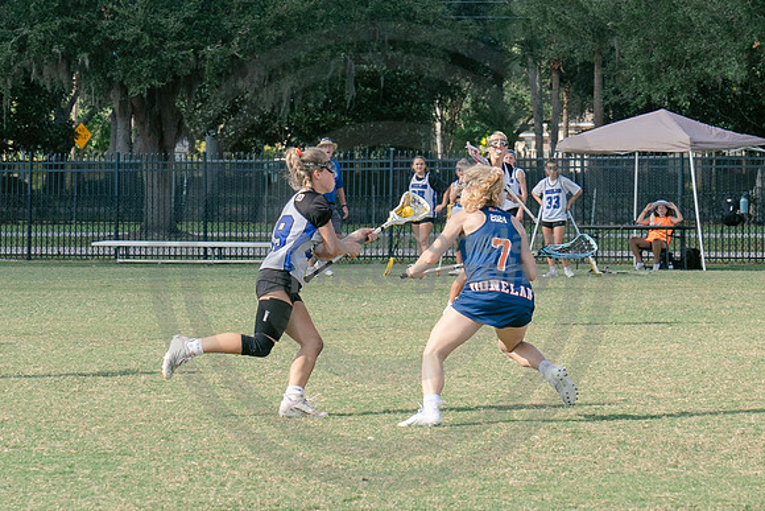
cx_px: 453
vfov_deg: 6.2
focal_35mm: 222
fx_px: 4717
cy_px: 194
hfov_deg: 9.3
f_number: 5.6
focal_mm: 70
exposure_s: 1/800
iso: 250
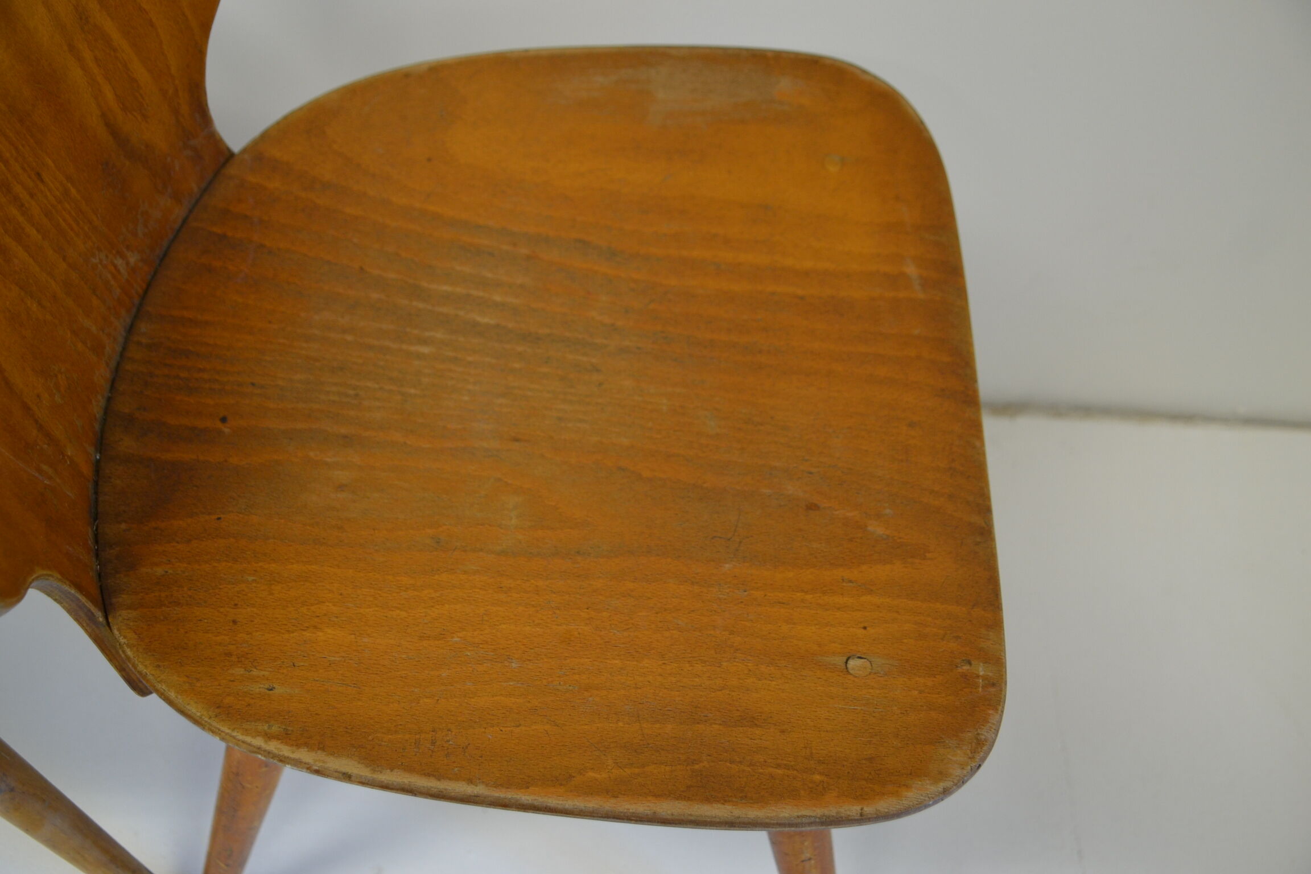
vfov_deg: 36.9
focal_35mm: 36
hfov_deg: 53.1
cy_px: 437
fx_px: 1311
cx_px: 656
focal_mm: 24
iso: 400
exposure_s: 1/30
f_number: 4
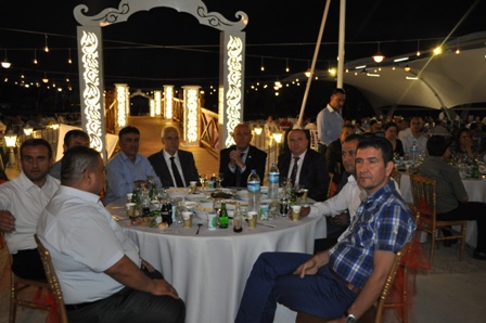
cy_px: 162
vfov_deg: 43.5
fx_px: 405
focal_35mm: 30
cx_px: 243
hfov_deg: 62.0
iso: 800
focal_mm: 20
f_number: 3.8
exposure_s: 1/60
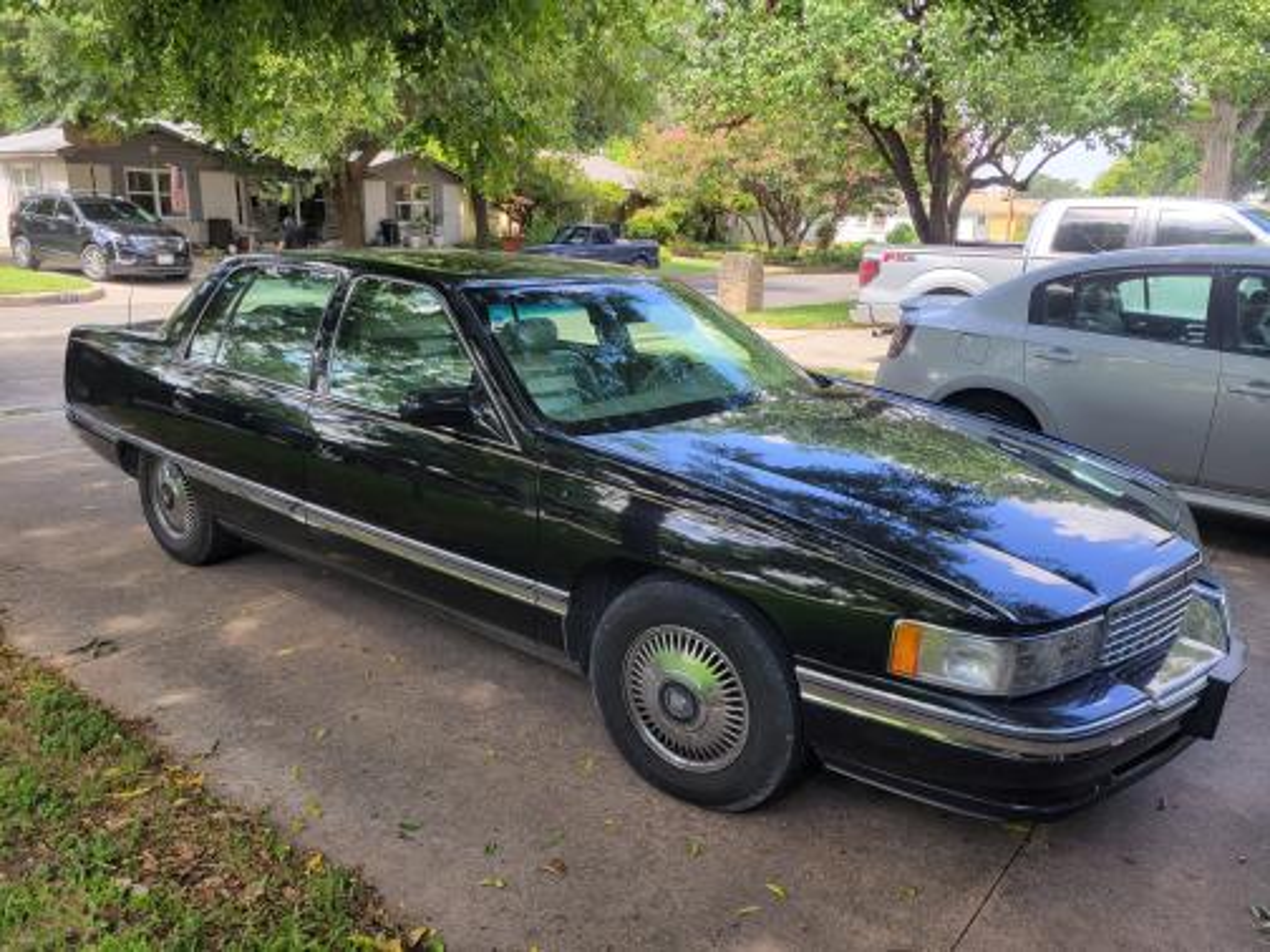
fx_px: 954
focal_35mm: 26
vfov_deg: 53.1
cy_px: 476
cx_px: 635
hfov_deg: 67.3
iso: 40
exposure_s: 1/163
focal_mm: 5.4
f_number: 1.8
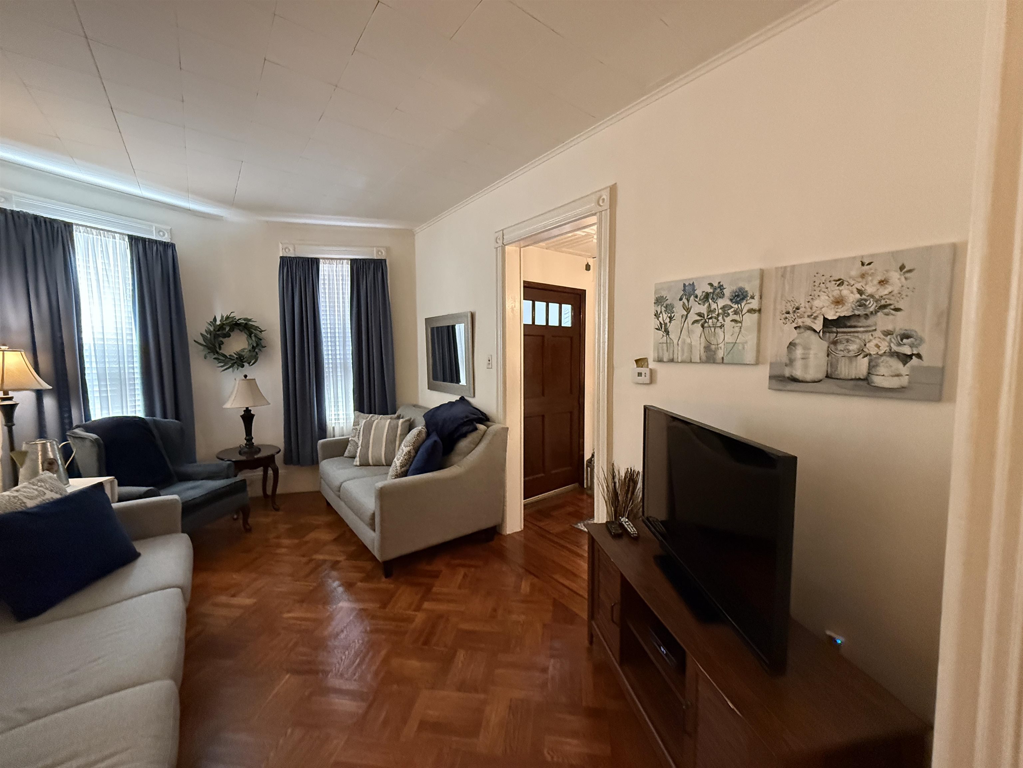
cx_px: 512
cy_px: 384
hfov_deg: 102.1
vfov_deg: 85.7
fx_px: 414
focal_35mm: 14
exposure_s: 1/60
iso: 800
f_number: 2.2
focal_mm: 2.22
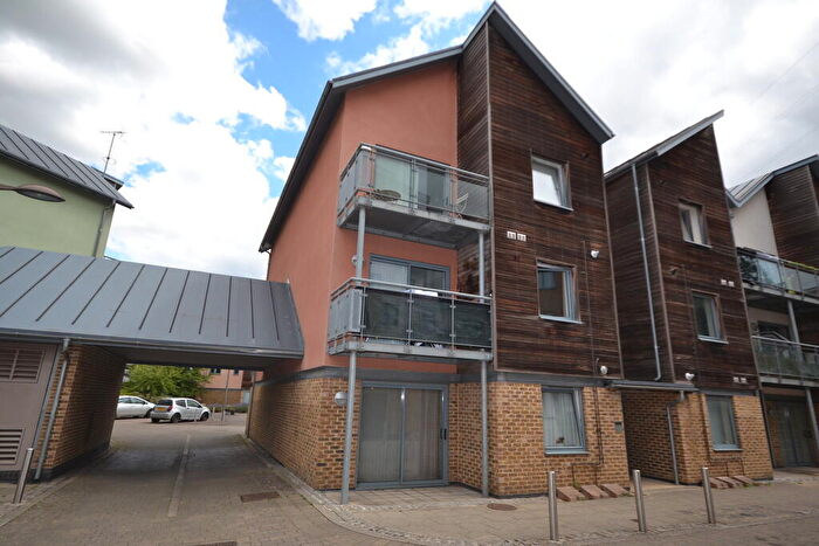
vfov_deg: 63.2
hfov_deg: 85.4
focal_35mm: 20
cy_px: 273
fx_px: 444
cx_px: 410
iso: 100
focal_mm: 13
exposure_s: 1/200
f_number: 7.1
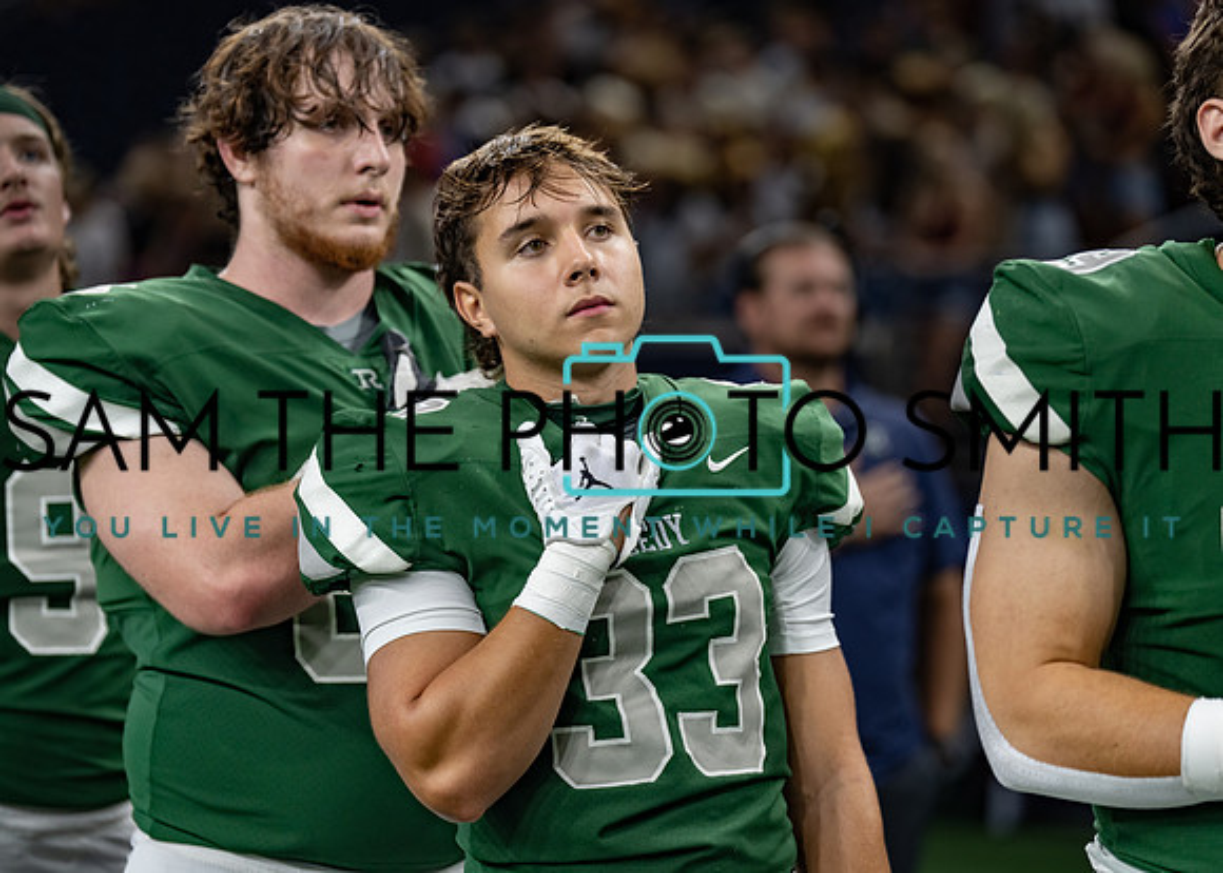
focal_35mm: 149
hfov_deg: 13.4
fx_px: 5189
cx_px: 612
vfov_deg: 9.6
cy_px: 436
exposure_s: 1/320
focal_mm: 137
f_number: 2.8
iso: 1250
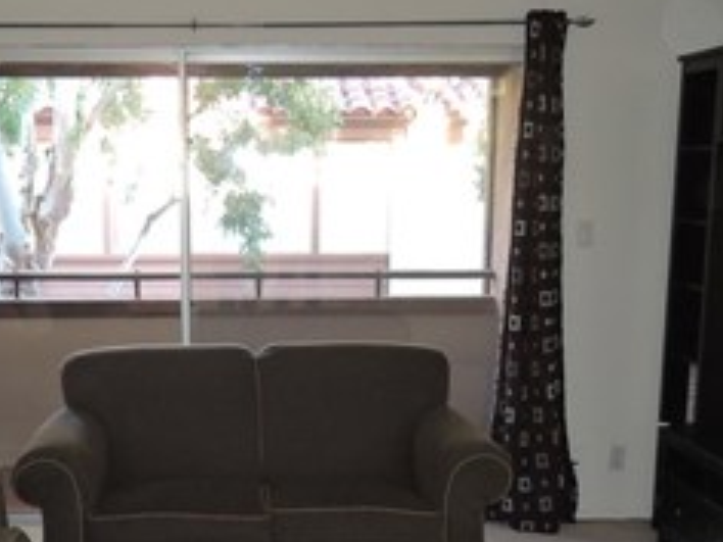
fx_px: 1358
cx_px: 288
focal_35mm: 65
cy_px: 524
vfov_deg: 21.9
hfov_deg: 29.7
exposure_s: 1/30
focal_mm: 5.1
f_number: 2.2
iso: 220
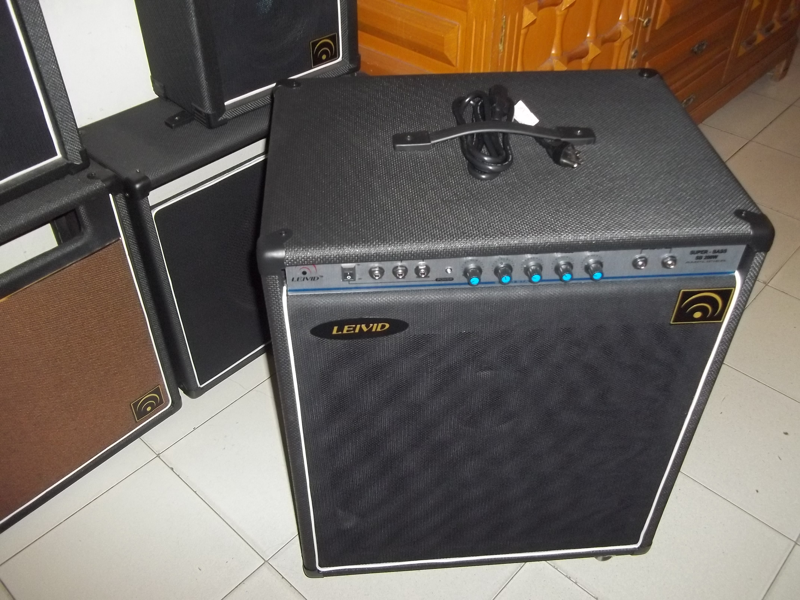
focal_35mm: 32
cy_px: 300
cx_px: 400
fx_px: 740
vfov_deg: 44.2
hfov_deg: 56.8
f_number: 2.9
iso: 250
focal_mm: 5.7
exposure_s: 1/30
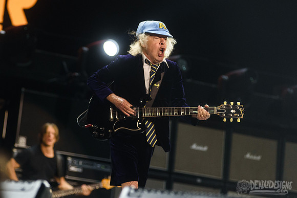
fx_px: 1354
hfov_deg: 12.5
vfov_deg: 8.4
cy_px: 83
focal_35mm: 164
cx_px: 120
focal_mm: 135
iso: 2500
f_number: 4
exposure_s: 1/800
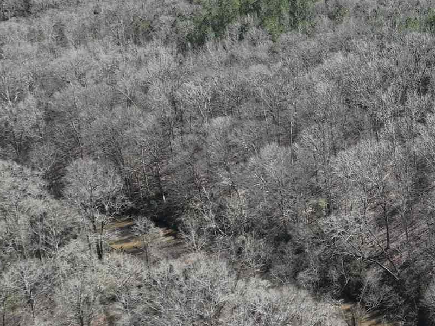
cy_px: 137
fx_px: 1156
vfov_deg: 16.0
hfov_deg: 19.5
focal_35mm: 92
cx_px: 584
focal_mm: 12.29
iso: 310
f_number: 2.8
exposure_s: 1/400
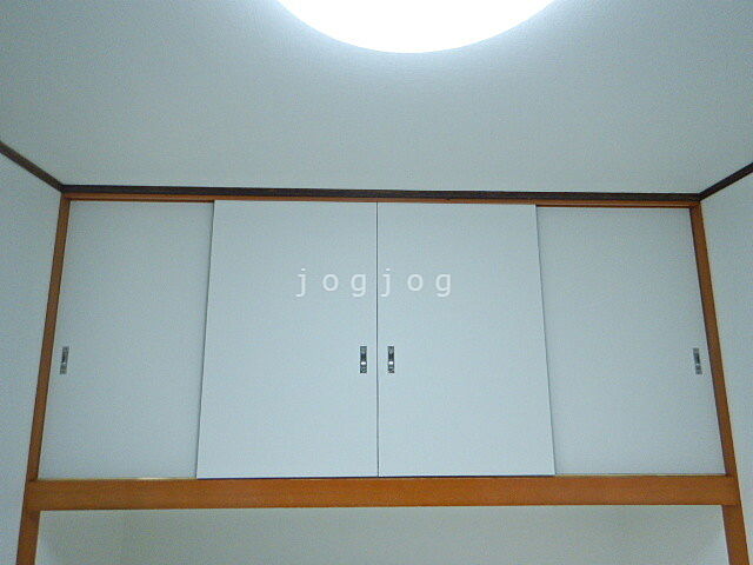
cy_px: 282
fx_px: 522
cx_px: 376
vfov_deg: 56.8
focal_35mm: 24
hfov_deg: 71.6
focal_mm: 4.3
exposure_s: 1/50
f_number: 2.8
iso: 125
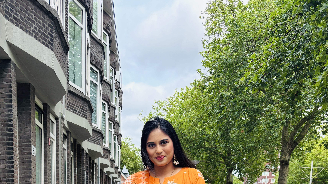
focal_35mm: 46
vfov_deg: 22.3
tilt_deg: -8.2
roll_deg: -2.5
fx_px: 400
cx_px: 154
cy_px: 261
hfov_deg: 44.6
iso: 50
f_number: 1.6
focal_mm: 5.96
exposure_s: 1/473
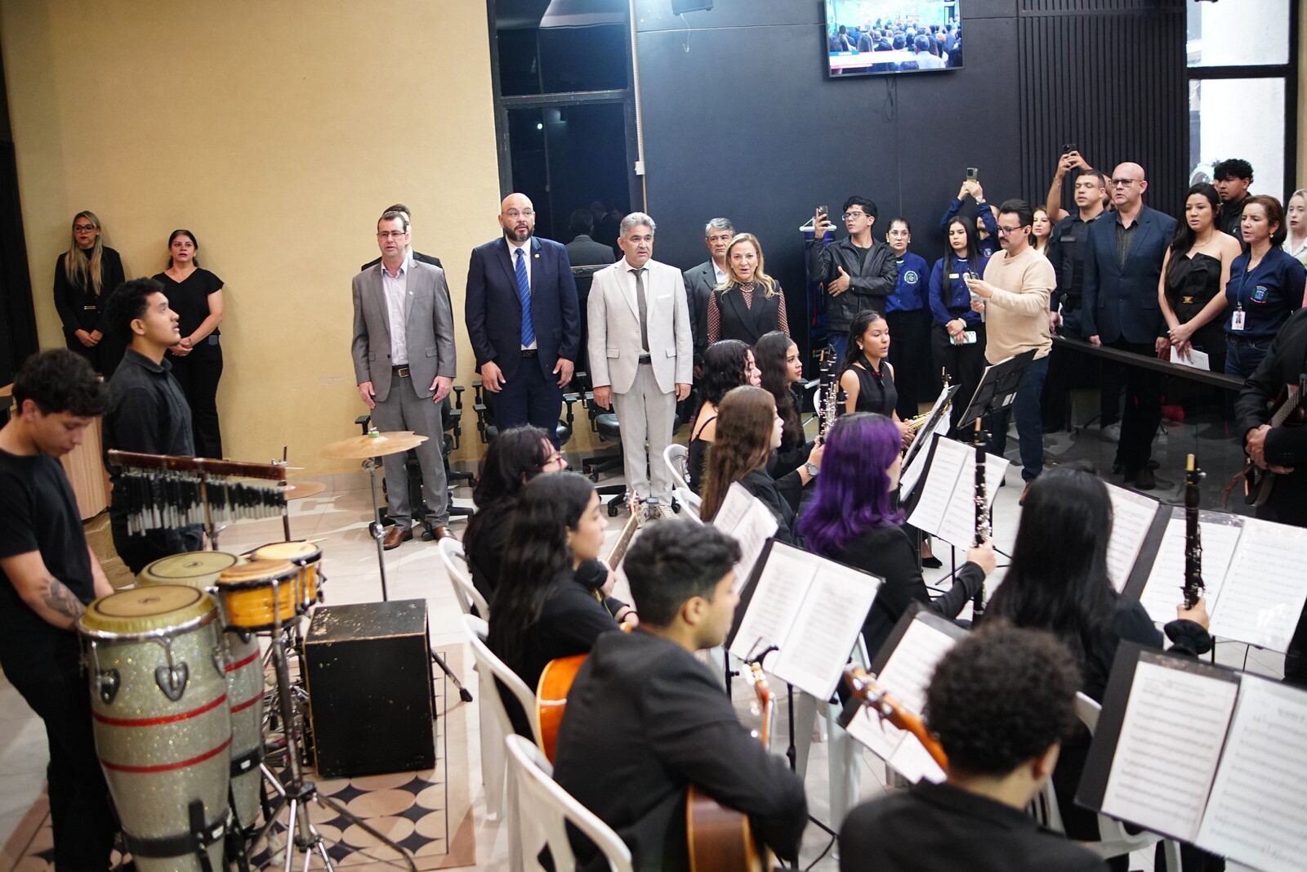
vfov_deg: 38.4
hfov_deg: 55.1
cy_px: 436
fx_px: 1253
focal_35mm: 34
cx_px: 654
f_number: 1.4
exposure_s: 1/167
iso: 1600
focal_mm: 23
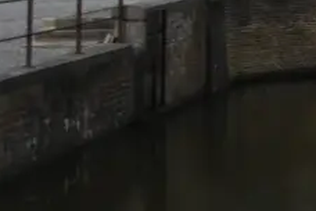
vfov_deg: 8.2
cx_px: 679
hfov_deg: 11.2
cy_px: -131
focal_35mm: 162
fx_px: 1422
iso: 180
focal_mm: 24
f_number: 5.6
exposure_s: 1/125
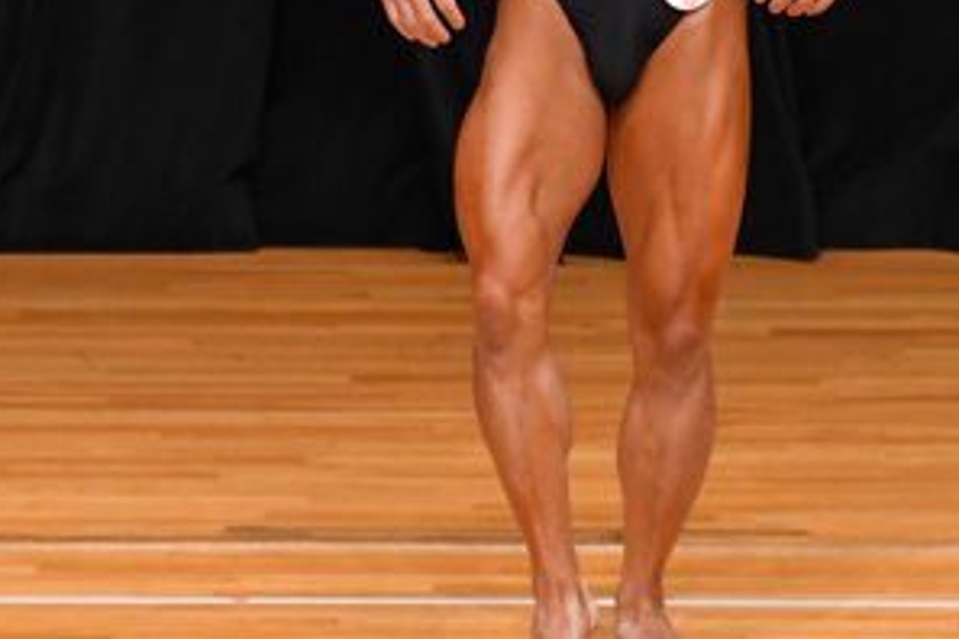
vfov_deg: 1.9
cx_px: 457
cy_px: -10
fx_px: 18779
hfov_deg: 2.9
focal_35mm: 705
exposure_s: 1/400
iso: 3200
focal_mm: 180
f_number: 5.6
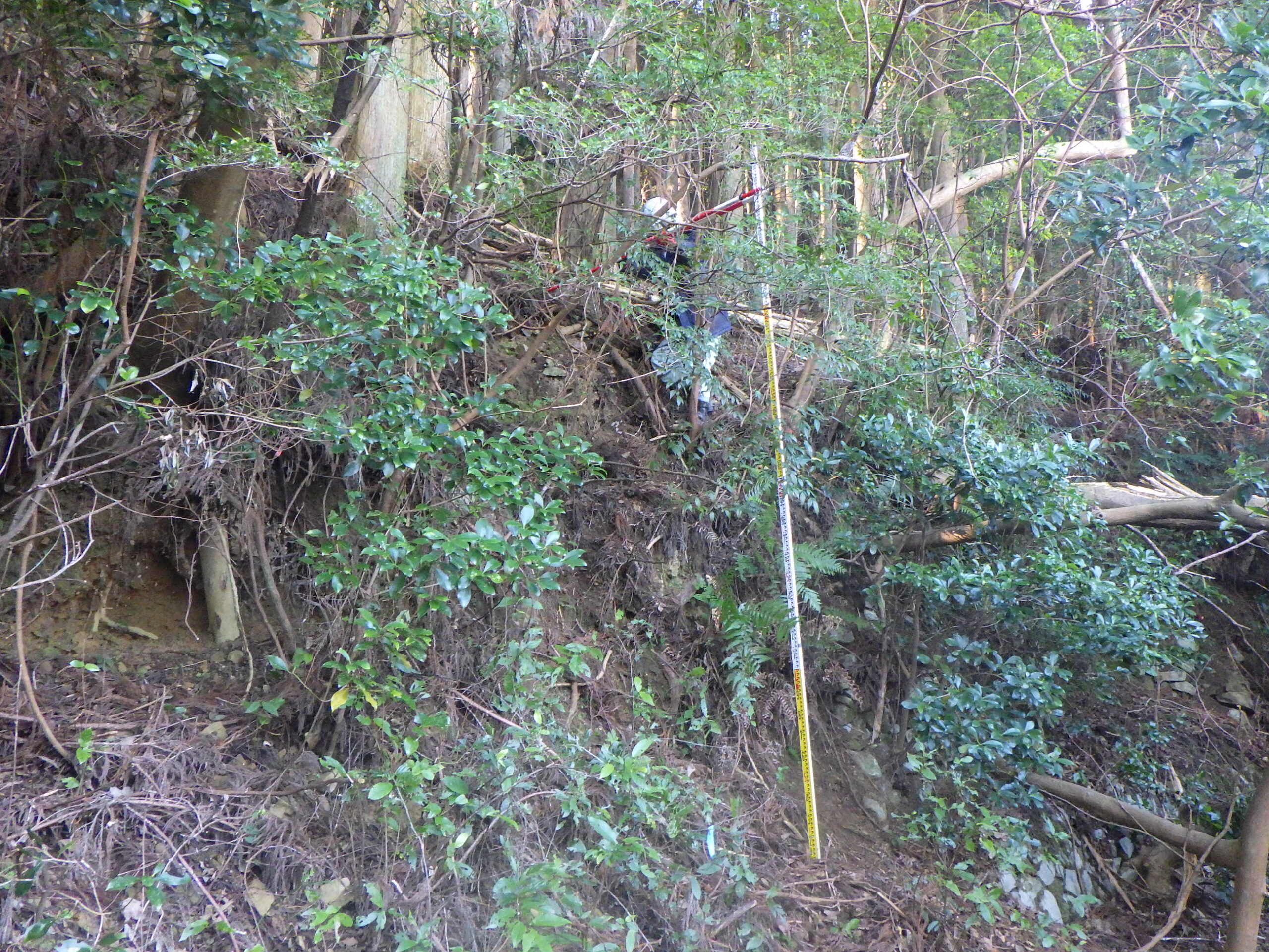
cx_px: 634
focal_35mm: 28
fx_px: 1026
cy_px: 476
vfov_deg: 49.7
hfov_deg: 63.4
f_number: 3.5
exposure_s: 1/45
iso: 1000
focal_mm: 5
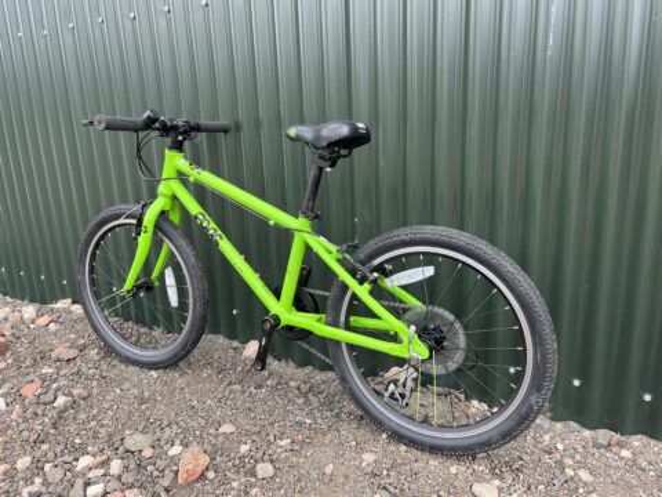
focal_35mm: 26
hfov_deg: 67.3
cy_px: 248
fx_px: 497
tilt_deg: -14.5
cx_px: 331
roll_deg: +3.0
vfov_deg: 53.1
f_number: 1.6
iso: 50
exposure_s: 1/358
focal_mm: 5.1
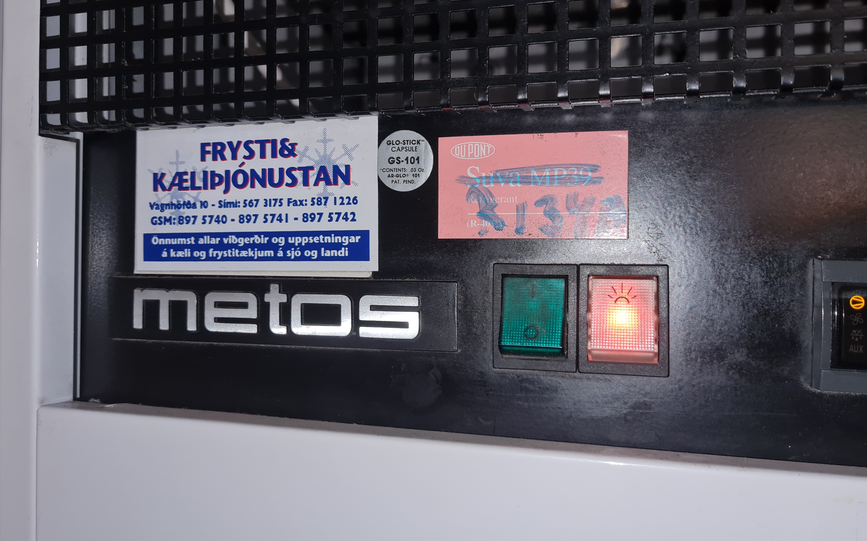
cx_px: 434
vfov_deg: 44.5
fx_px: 662
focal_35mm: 28
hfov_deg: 66.5
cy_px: 242
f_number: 1.8
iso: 160
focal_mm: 5.4
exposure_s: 1/100
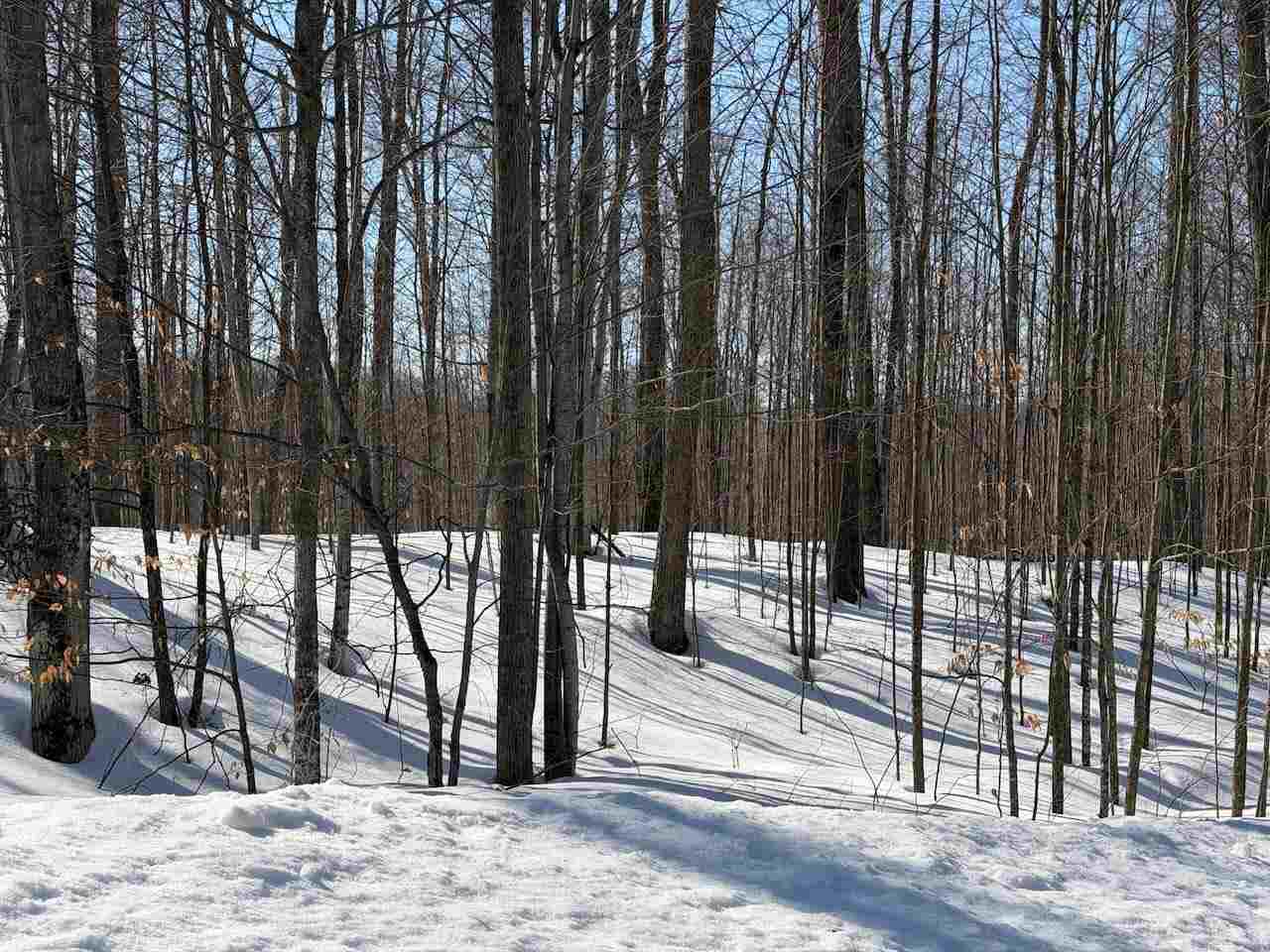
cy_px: 476
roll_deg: -0.4
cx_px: 635
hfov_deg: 39.7
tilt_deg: +1.2
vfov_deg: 30.3
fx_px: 1761
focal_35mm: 48
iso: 64
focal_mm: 6.76
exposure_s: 1/4587
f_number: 1.78
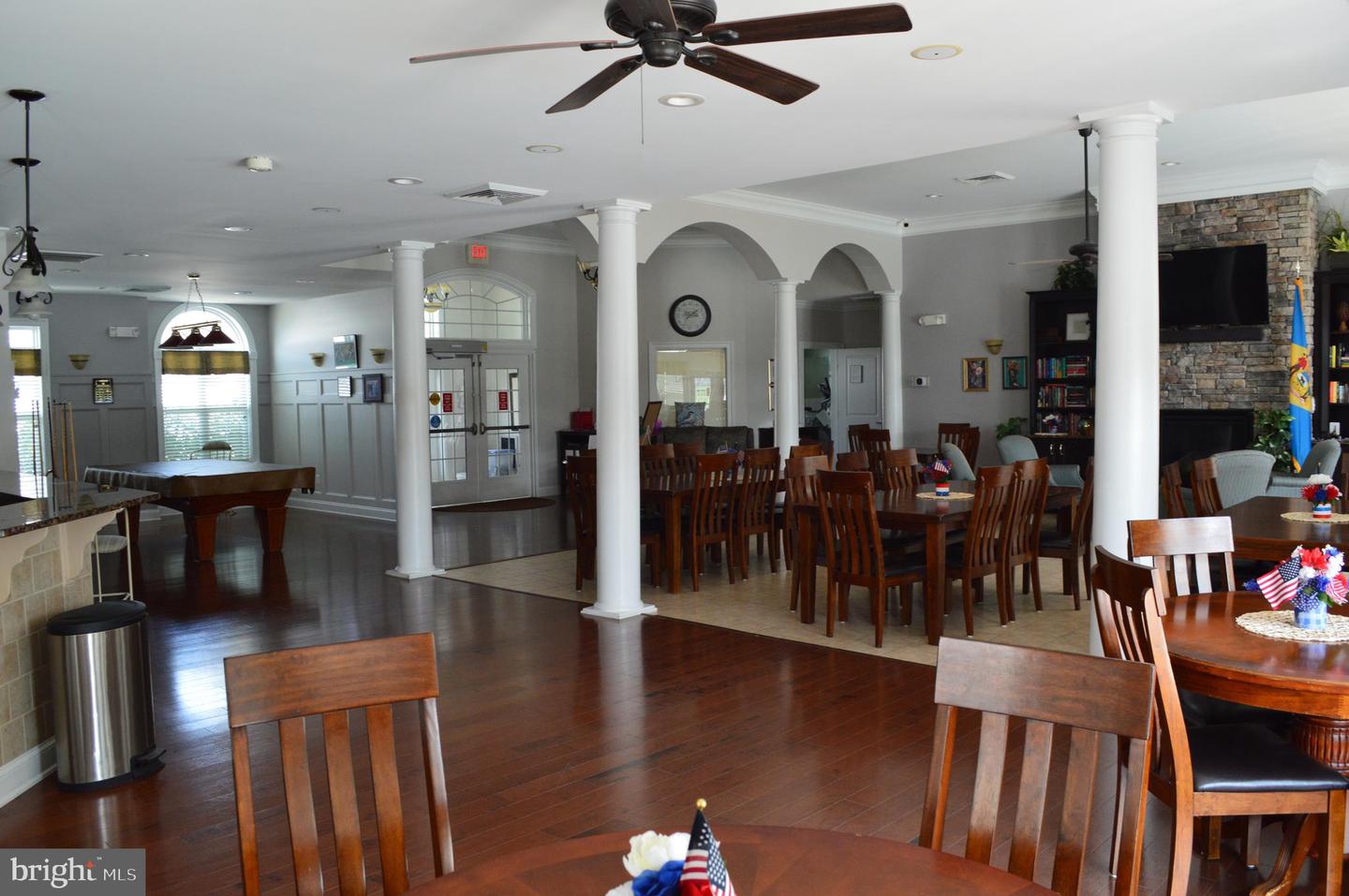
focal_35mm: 27
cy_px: 448
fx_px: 1011
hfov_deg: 67.4
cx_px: 674
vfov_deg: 47.8
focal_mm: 18
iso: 800
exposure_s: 1/60
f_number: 7.1
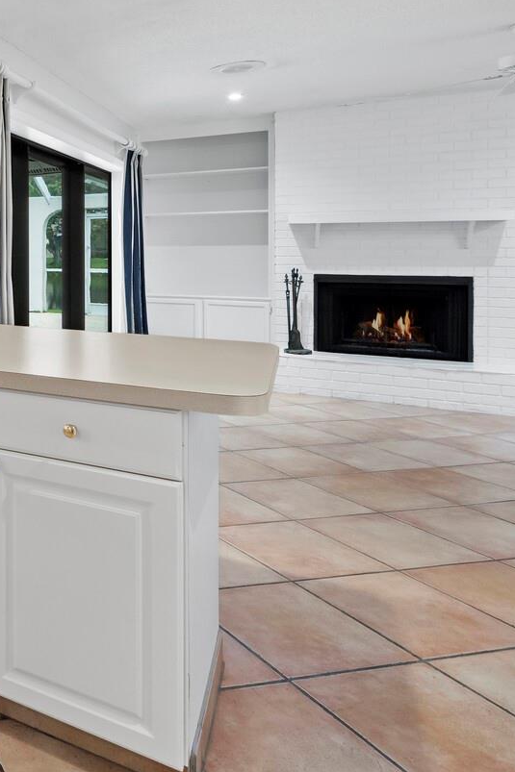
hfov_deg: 33.2
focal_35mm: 29
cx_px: -153
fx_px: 623
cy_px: 258
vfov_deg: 62.1
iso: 400
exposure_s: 1
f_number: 11
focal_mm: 7
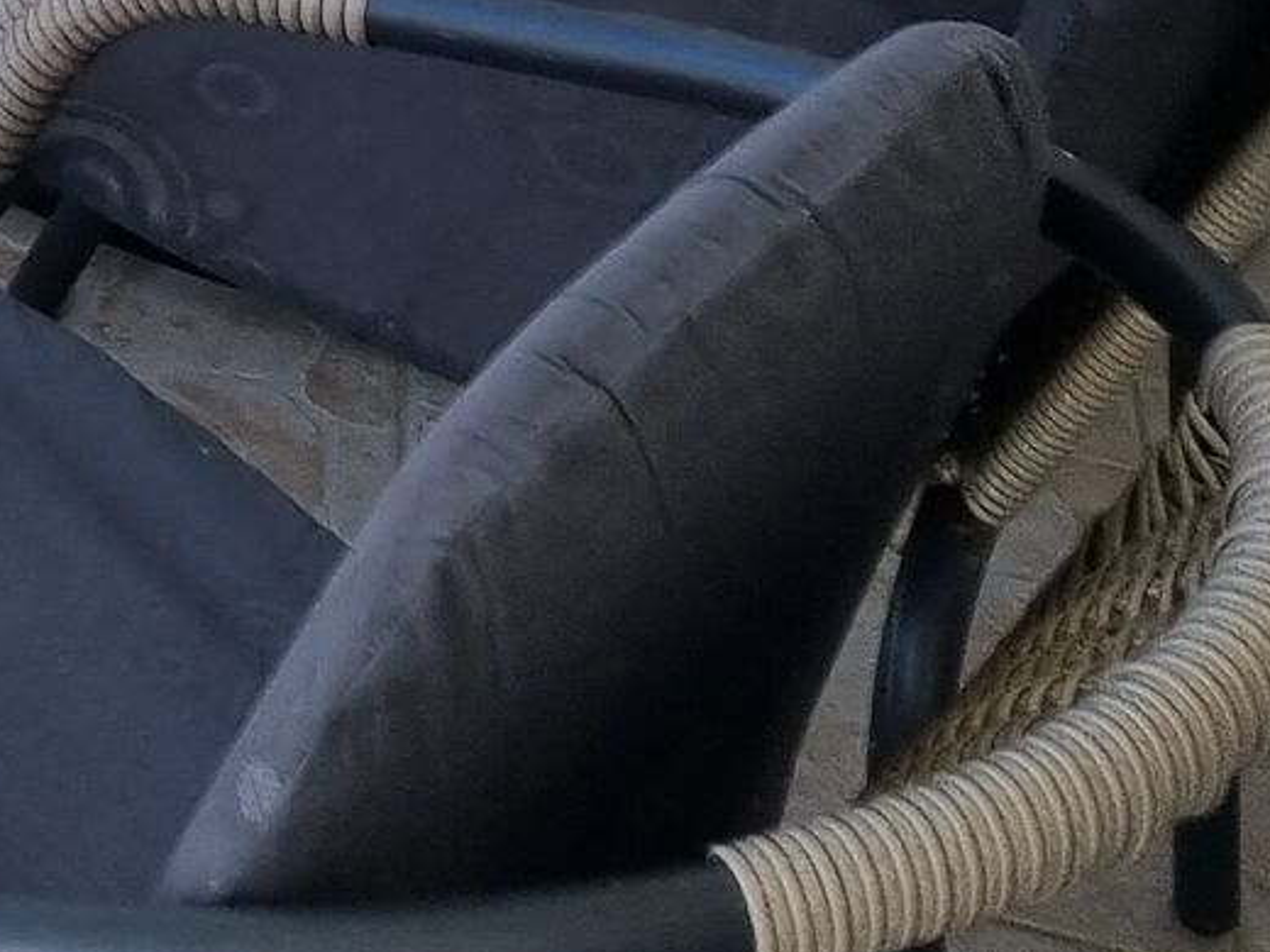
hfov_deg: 12.5
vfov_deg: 9.6
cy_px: -1213
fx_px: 5136
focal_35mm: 140
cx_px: -1192
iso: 50
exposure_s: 1/864
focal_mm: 5.4
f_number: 1.8
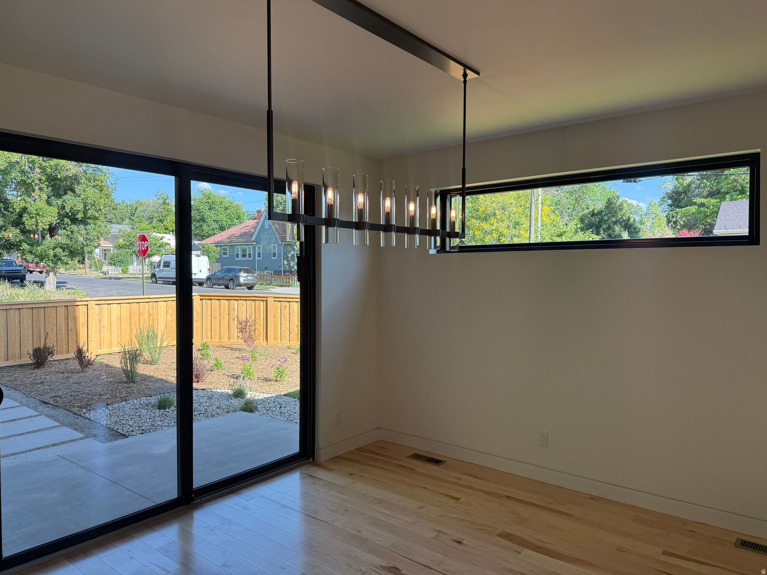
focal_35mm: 24
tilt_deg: -1.4
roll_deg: +0.5
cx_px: 384
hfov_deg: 71.6
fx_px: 532
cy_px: 288
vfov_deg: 56.8
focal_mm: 6.76
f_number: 1.78
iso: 100
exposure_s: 1/535
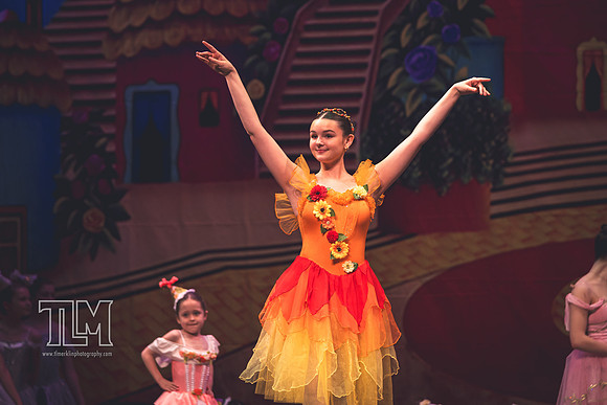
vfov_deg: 6.3
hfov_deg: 9.5
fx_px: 3661
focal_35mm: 217
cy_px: 202
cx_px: 304
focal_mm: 145
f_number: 2.8
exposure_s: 1/250
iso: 400
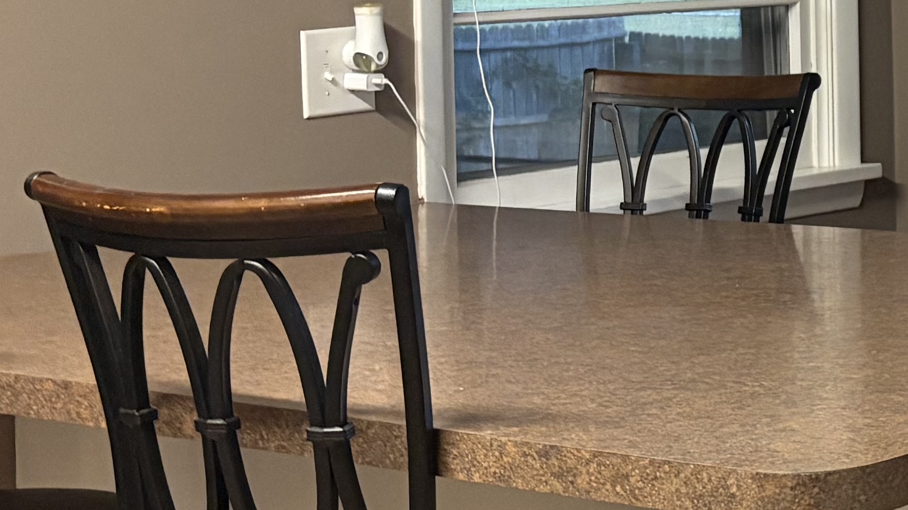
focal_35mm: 100
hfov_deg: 19.6
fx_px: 2408
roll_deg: +1.4
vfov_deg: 12.0
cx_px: 1187
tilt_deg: -1.2
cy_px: -19
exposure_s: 1/60
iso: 500
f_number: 1.6
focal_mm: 5.96
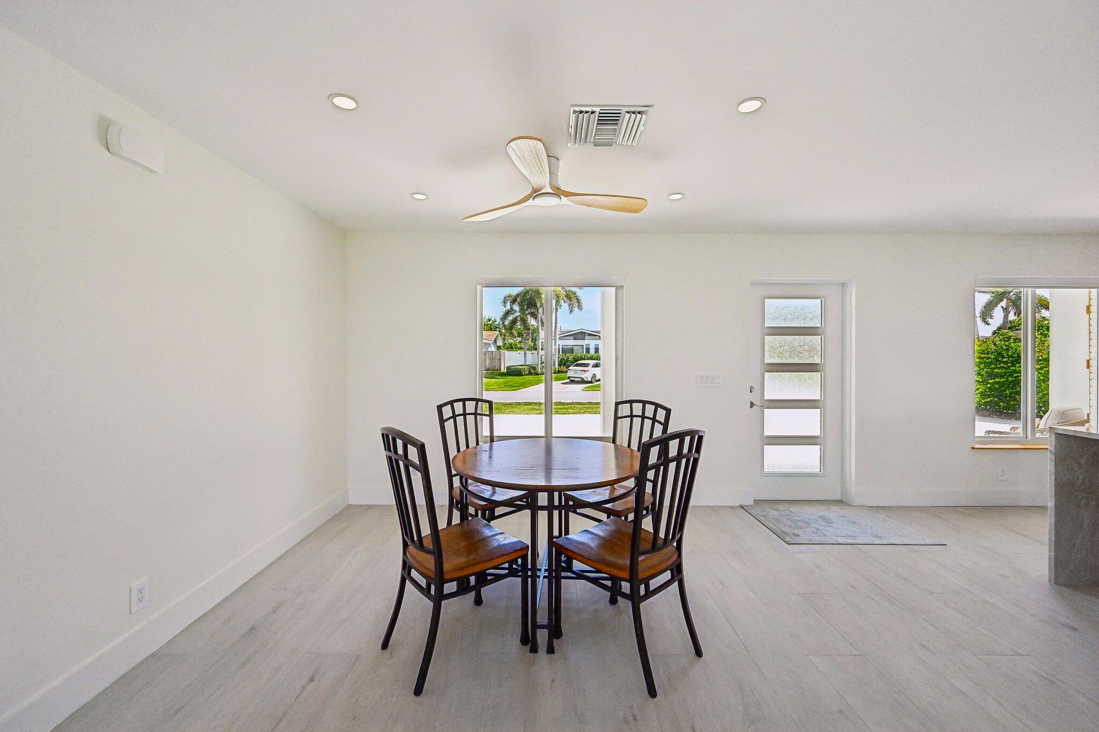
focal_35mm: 14
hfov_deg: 104.3
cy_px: 366
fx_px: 427
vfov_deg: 81.2
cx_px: 550
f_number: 8
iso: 2500
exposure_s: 1/2000
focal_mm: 14
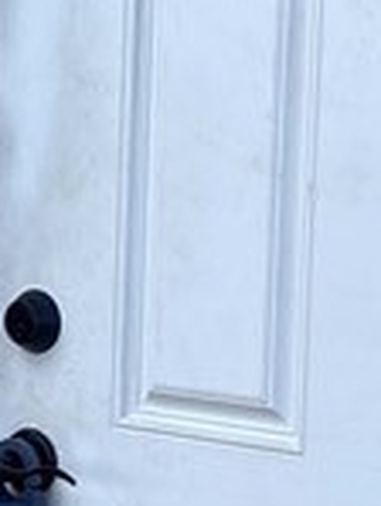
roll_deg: -2.3
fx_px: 2623
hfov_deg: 8.3
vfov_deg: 11.0
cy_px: 282
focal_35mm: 179
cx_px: 3
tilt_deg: -5.8
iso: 50
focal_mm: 5.96
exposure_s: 1/1175
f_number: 1.6
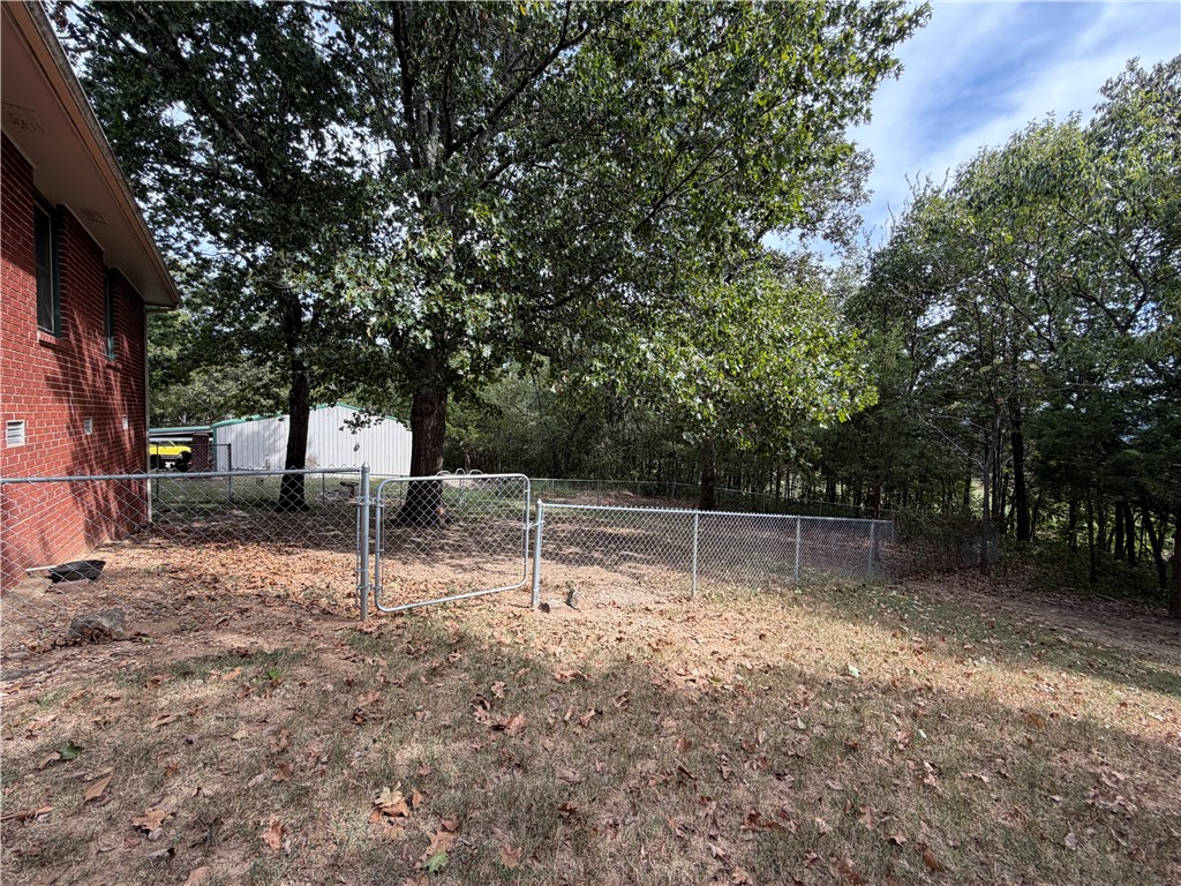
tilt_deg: -3.9
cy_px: 443
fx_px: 478
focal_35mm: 14
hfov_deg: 102.1
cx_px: 590
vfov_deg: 85.7
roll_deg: -1.8
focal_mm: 2.22
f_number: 2.2
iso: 50
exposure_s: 1/304
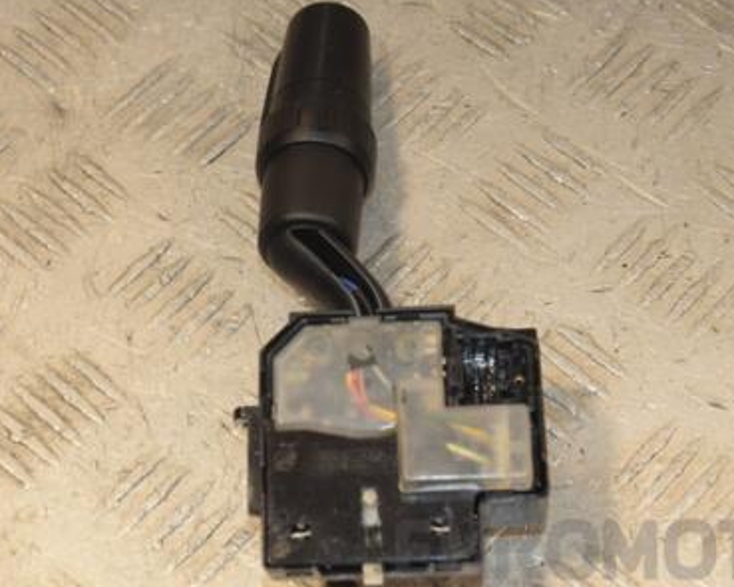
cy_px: 285
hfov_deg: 17.5
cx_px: 358
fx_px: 2389
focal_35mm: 110
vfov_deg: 14.0
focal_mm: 48
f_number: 7.1
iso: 800
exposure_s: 1/200
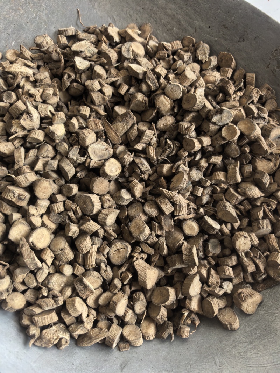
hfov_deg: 56.8
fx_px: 259
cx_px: 140
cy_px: 186
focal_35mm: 24
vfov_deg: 71.6
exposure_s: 1/354
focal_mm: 6.98
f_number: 2
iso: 6400
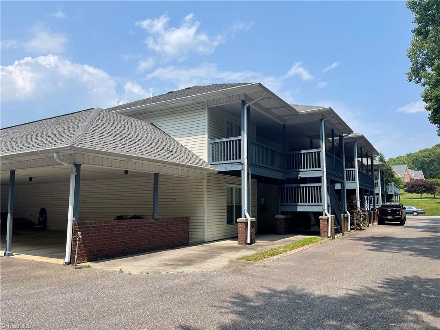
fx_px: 330
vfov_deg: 53.1
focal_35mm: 26
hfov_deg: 67.3
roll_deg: +0.2
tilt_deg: +5.9
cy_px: 165
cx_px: 220
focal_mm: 5.1
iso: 32
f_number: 1.6
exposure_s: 1/3448
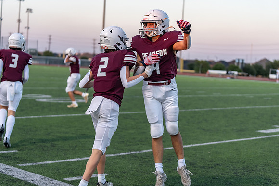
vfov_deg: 19.5
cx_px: 140
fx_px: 543
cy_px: 93
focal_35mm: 70
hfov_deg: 28.8
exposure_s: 1/1250
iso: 1000
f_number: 2.8
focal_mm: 70
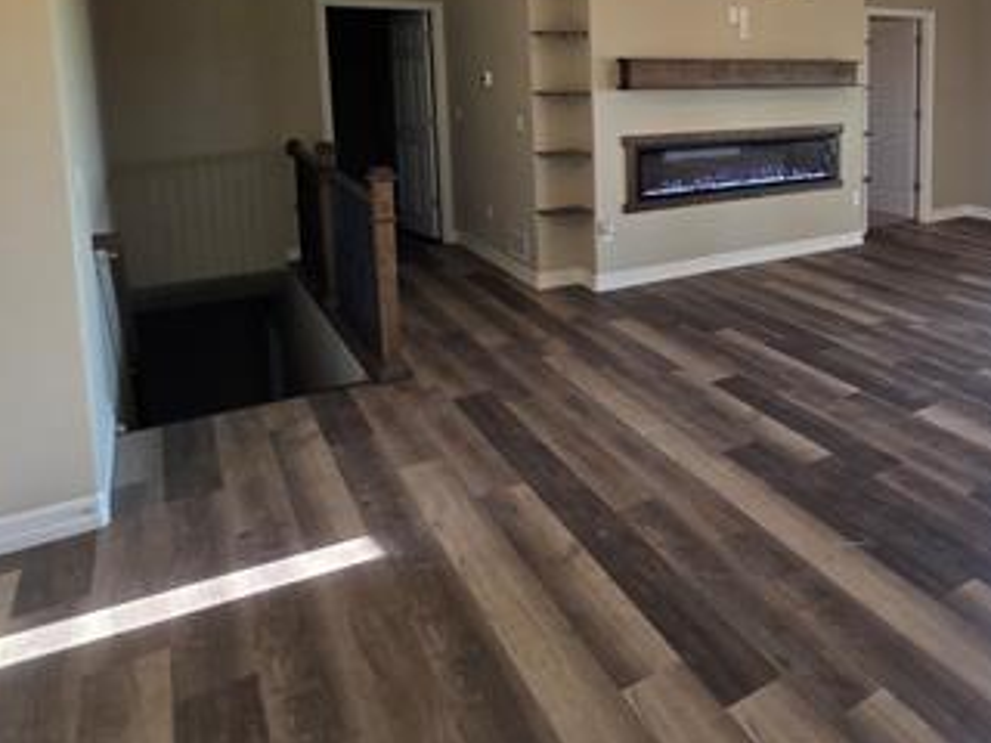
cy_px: 153
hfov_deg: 60.9
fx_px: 744
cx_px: 814
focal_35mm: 26
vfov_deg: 50.0
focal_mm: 2.2
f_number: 2.2
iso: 80
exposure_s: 1/30
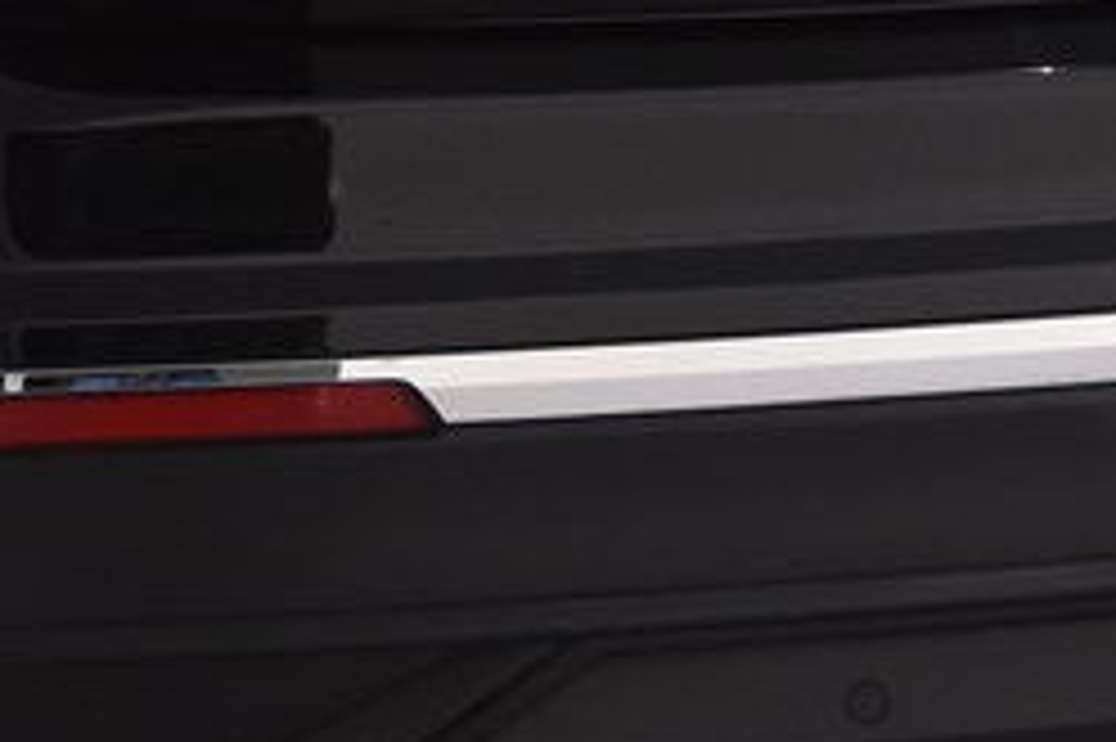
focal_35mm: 217
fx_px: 6722
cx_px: 644
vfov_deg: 6.2
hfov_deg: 9.5
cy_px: -375
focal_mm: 28
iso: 1600
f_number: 4.5
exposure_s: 1/80
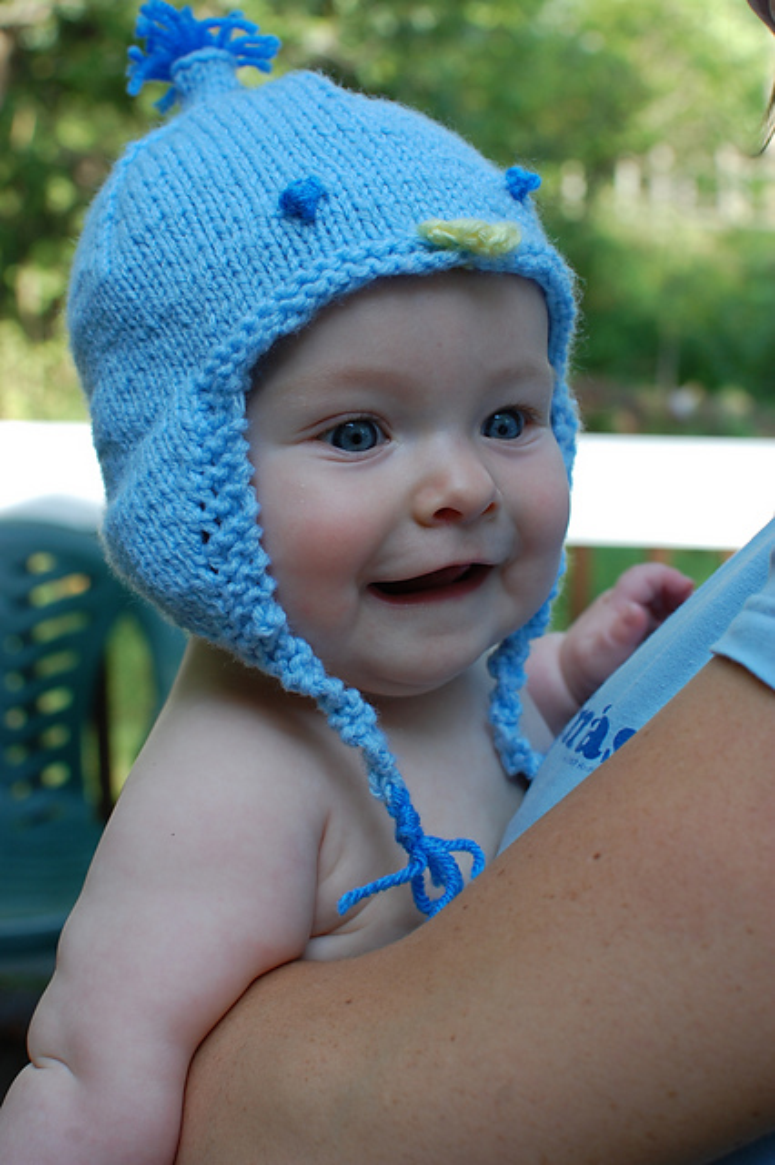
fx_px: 1697
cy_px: 582
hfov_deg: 25.7
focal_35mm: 52
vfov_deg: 37.9
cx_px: 388
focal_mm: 35
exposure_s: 1/125
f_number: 5.6
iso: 250
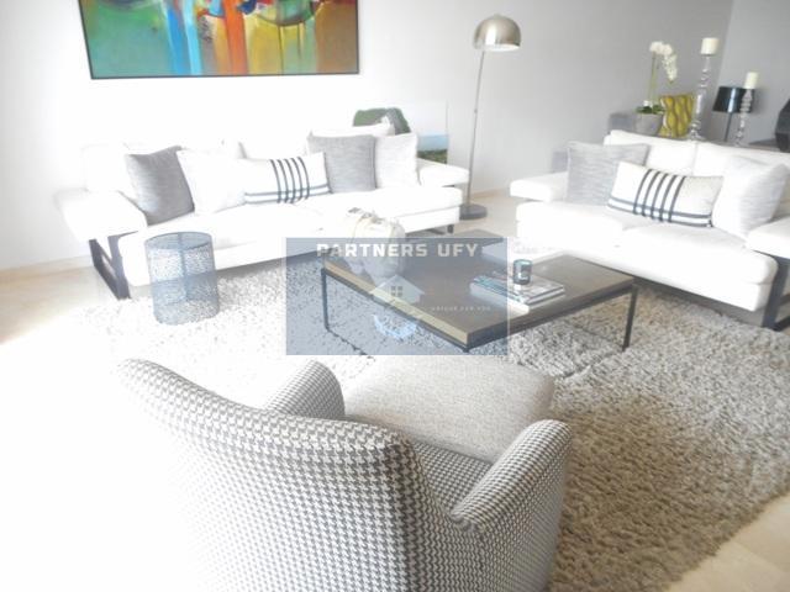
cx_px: 395
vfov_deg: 54.9
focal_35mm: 25
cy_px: 296
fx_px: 571
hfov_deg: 69.4
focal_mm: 4.5
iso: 400
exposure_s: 1/13
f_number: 3.7
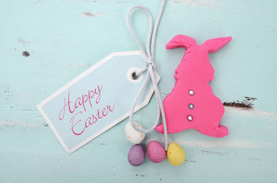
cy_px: 92
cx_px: 138
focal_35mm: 33
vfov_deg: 39.8
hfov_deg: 57.3
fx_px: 253
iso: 100
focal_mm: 22
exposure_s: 1/160
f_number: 7.1
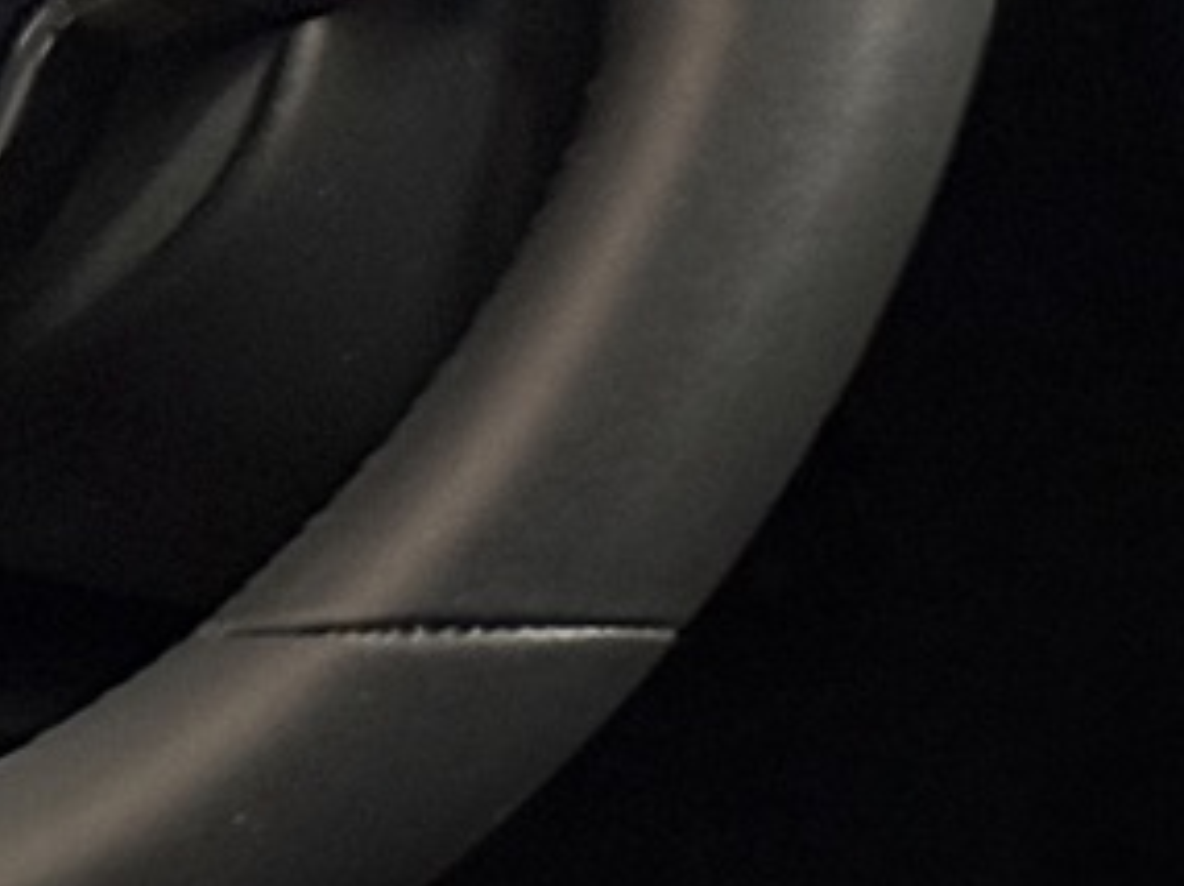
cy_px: 2232
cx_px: 2774
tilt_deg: -35.6
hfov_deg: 7.7
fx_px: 8270
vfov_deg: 5.9
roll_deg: +0.2
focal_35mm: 242
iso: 400
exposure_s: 1/25
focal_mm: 6.76
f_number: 1.78
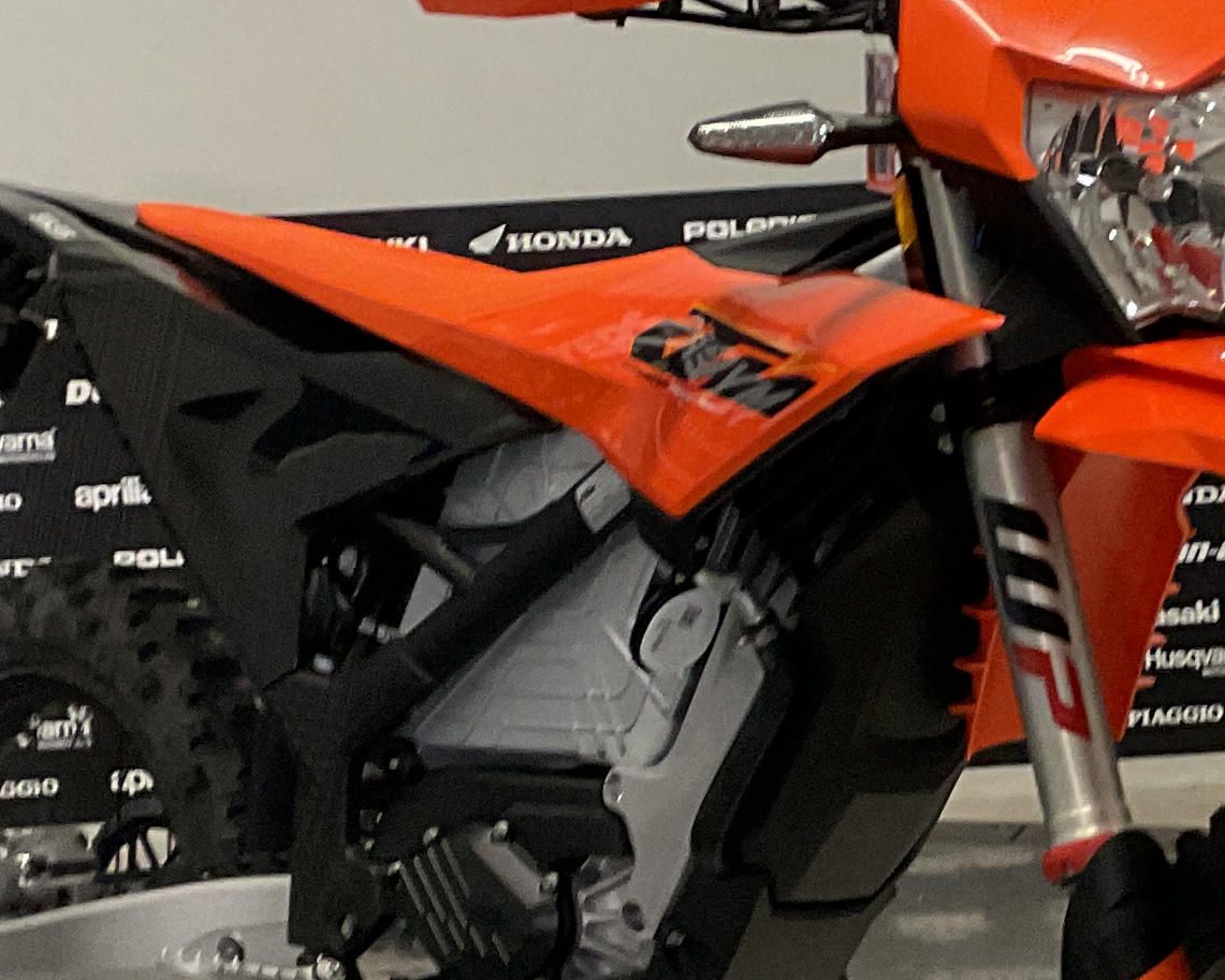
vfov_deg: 15.4
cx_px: 1032
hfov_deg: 18.9
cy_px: 654
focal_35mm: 100
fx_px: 3626
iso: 200
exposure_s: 1/60
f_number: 1.8
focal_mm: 3
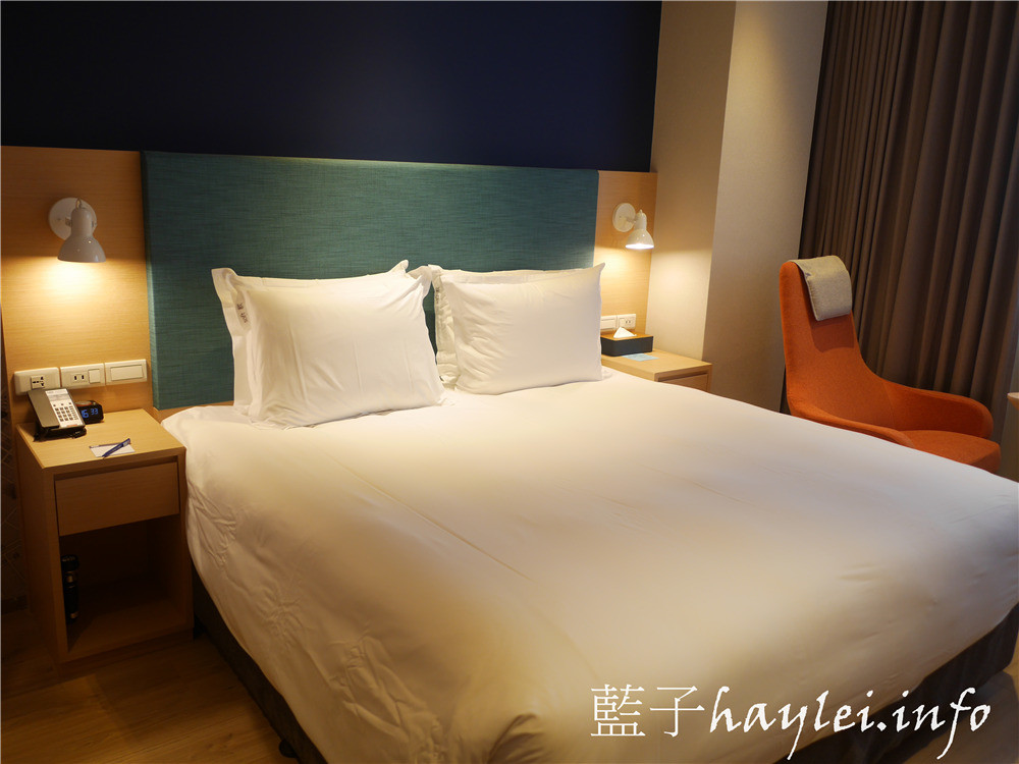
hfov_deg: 60.0
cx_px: 510
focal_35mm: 30
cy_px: 382
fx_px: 883
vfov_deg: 46.8
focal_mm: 15
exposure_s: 1/100
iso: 200
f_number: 1.7
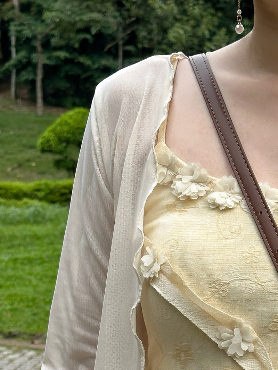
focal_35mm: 108
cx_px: 235
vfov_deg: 17.6
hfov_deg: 13.6
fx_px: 1157
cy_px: 405
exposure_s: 1/858
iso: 64
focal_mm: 6.86
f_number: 1.78
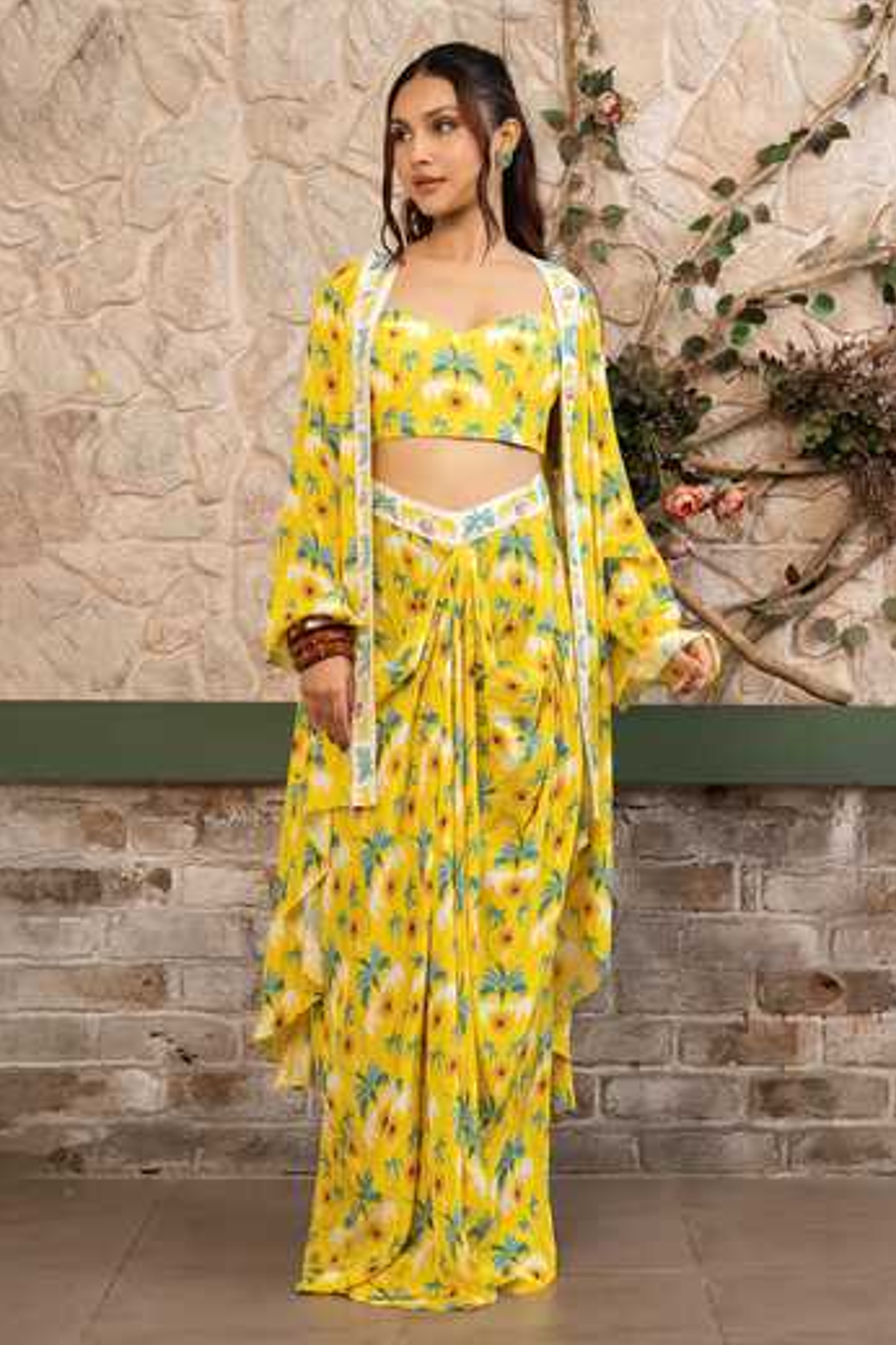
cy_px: 678
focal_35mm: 86
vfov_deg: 23.6
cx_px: 451
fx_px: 3210
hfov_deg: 15.9
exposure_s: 1/125
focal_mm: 85
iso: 250
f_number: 8
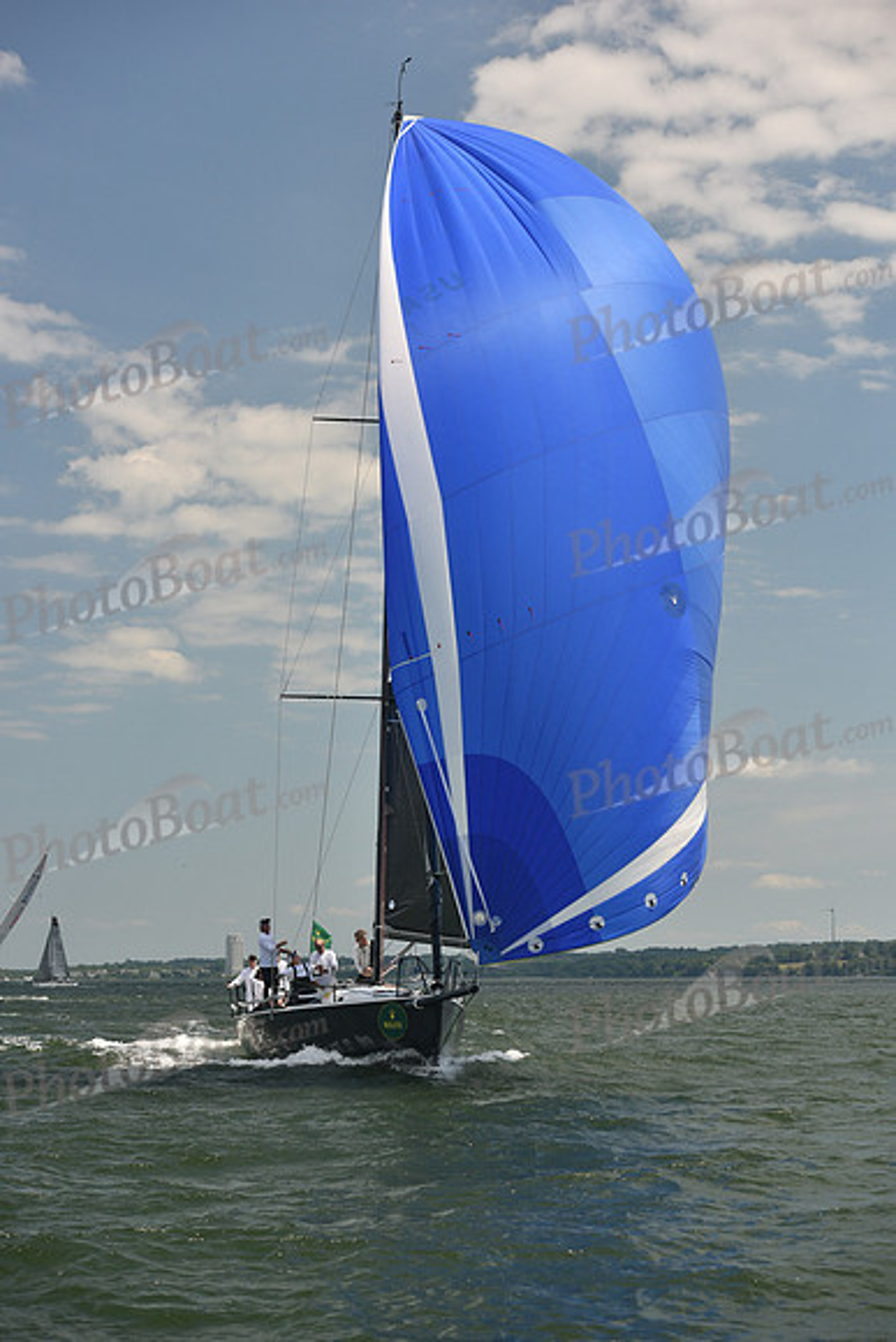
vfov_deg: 28.8
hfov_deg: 19.5
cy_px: 671
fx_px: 2612
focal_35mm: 70
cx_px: 448
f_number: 5
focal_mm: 70
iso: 320
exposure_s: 1/1250
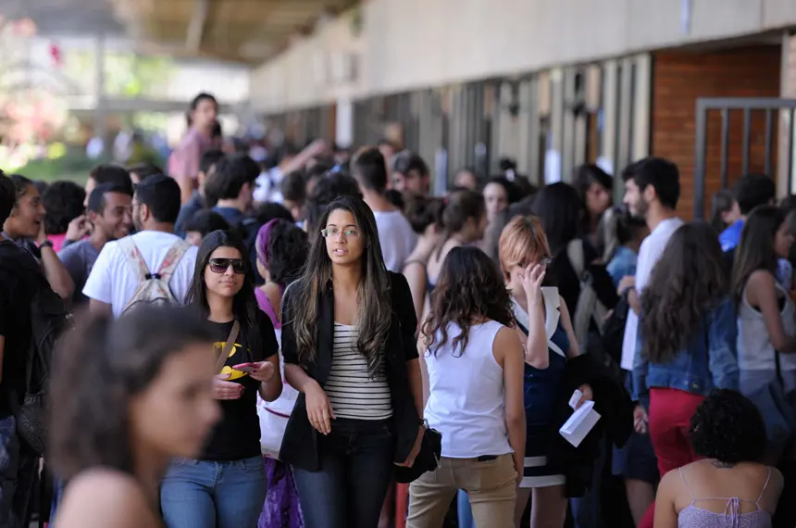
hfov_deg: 12.5
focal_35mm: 165
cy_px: 264
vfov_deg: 8.3
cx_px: 398
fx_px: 3642
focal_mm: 165
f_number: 2.8
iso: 1250
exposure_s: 1/1000
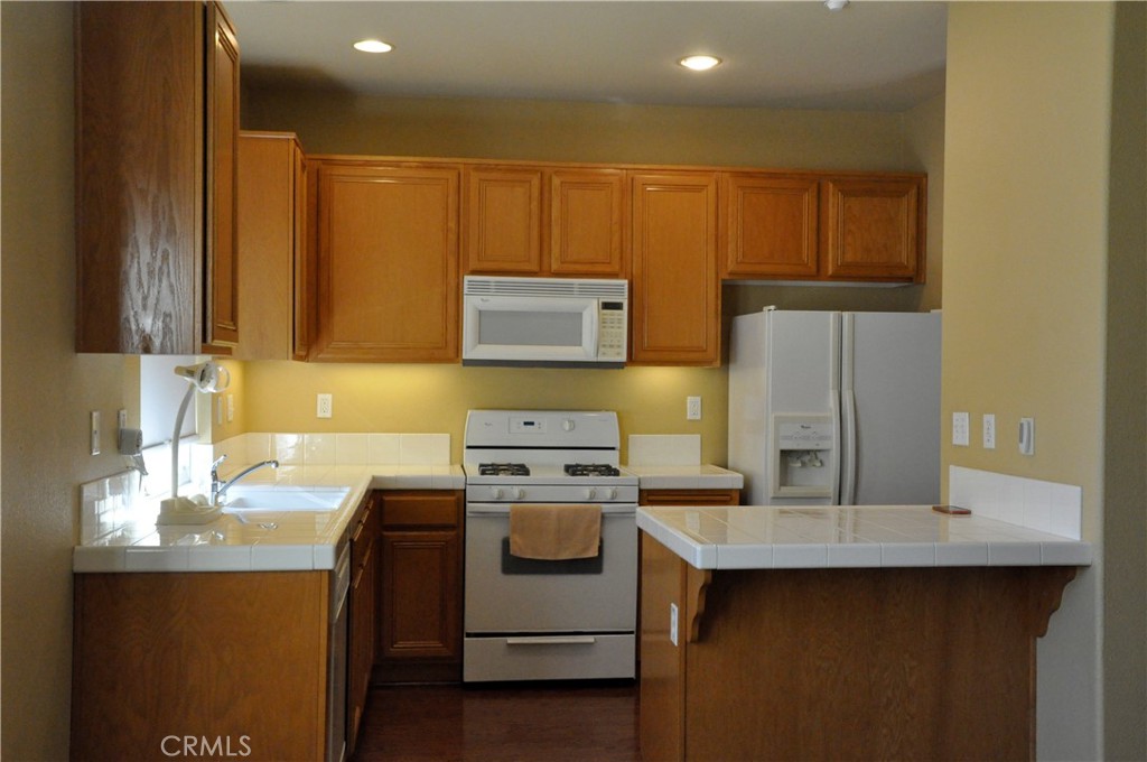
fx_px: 1193
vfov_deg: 35.4
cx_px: 574
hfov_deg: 51.3
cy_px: 381
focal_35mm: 38
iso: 2500
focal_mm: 25
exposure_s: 1/125
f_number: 11
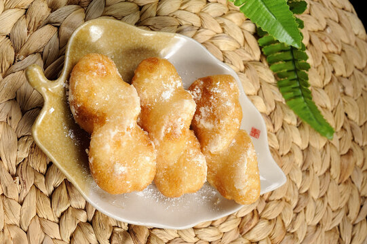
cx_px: 184
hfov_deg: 33.4
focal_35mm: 60
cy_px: 122
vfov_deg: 22.6
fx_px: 611
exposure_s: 1/160
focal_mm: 60
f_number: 11
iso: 200
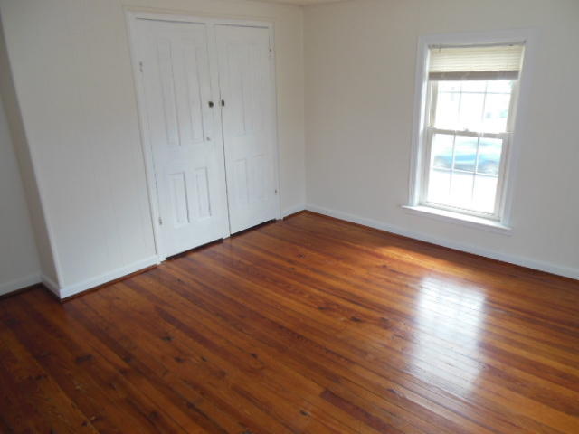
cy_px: 217
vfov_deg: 54.9
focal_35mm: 25
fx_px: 418
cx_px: 290
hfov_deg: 69.4
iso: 125
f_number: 3.2
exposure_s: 1/40
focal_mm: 4.5
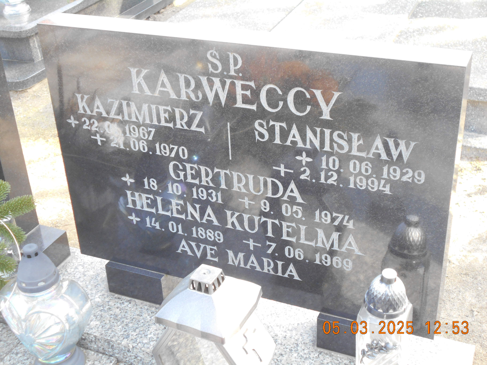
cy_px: 182
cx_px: 244
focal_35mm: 50
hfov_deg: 38.2
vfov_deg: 29.1
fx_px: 703
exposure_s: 1/60
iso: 200
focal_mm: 8.8
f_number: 4.5
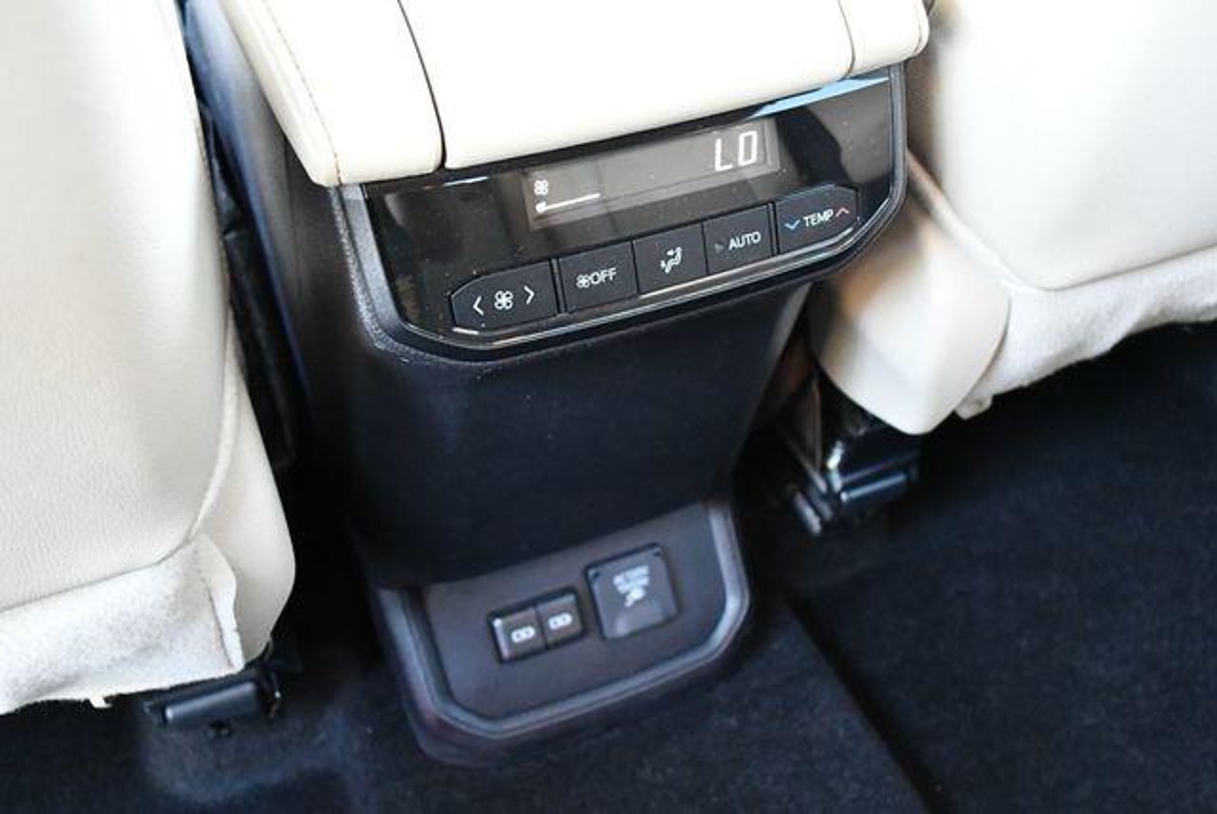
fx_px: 1218
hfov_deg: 53.1
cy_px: 407
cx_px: 608
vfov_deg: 36.9
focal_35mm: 36
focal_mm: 18
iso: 4500
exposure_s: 1/60
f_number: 3.5
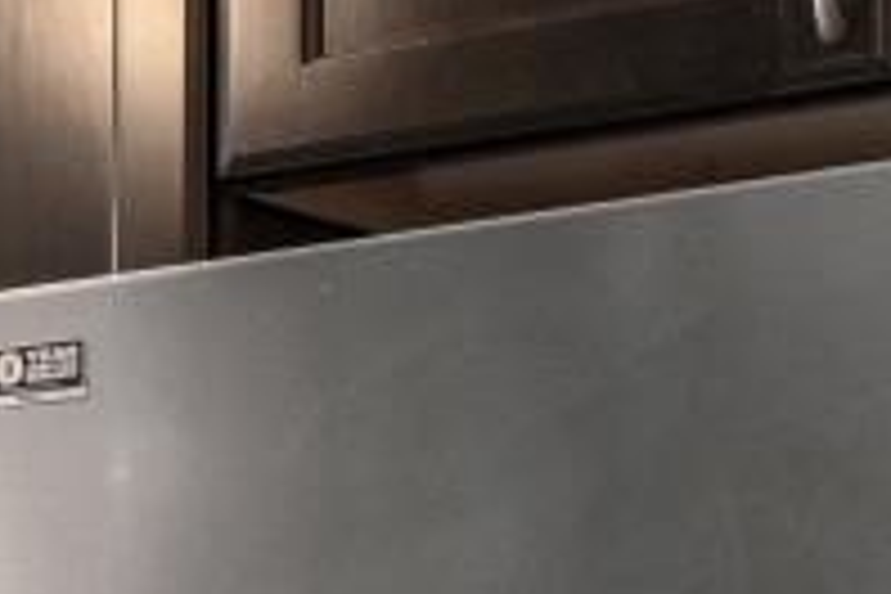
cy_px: 785
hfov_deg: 17.0
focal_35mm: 110
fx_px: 2722
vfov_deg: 12.1
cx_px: -400
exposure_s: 1/8
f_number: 8
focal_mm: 17
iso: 400
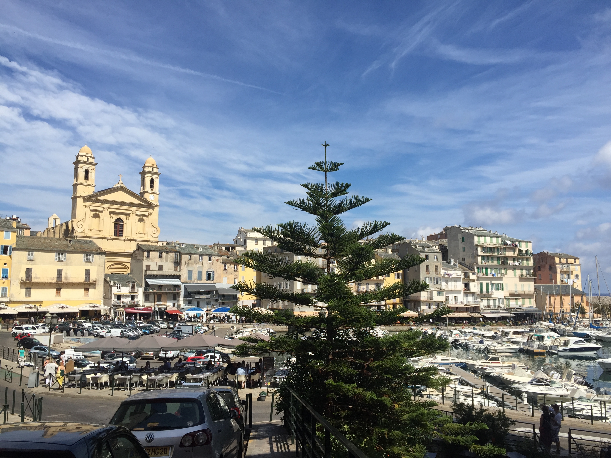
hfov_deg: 61.7
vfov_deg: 48.2
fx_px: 512
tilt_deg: +7.2
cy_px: 229
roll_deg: -0.5
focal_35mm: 29
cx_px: 306
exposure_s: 1/3049
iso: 32
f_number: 2.2
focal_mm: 4.15
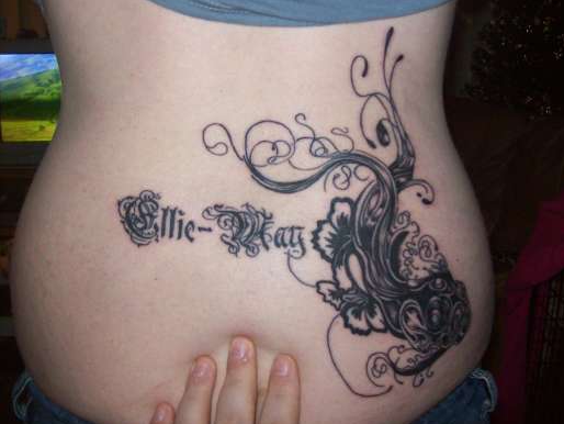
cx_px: 328
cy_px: 193
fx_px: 685
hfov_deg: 44.6
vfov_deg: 34.4
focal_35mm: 42
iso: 200
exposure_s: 1/64
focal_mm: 6
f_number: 2.7
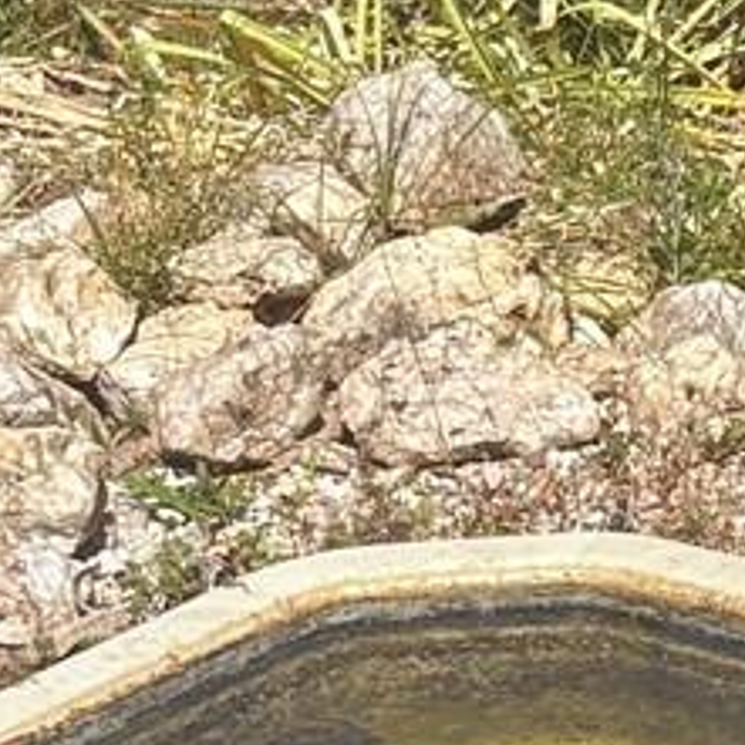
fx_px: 5186
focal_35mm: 213
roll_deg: +4.1
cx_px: 1261
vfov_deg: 8.2
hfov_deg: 8.0
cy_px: 185
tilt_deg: -17.8
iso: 50
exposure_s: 1/4329
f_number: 1.6
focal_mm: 5.96
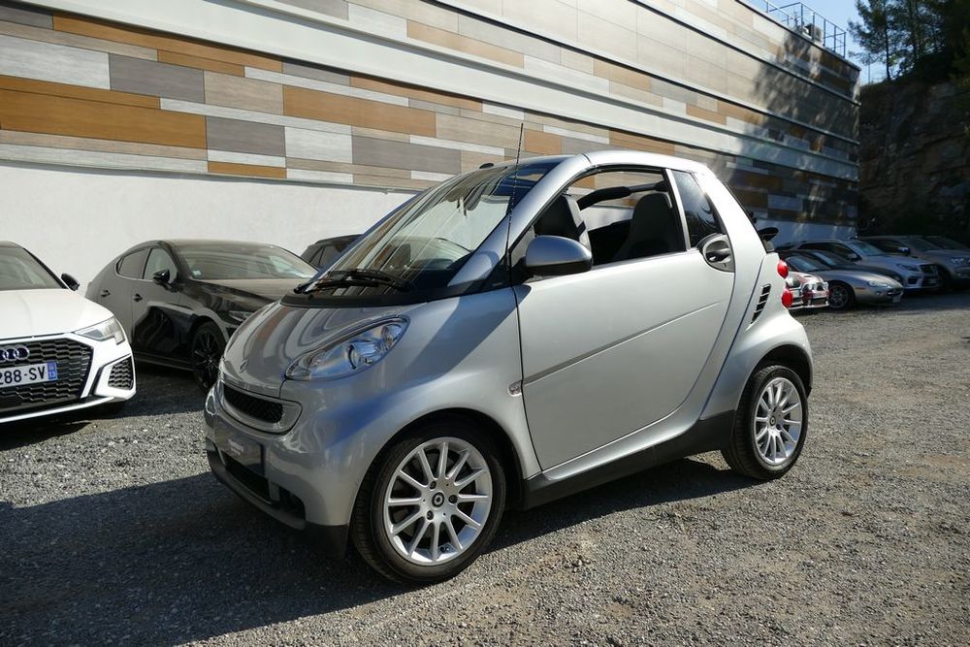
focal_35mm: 25
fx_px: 674
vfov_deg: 51.3
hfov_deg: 71.5
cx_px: 485
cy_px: 324
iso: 125
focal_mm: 9.17
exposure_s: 1/1600
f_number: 3.2
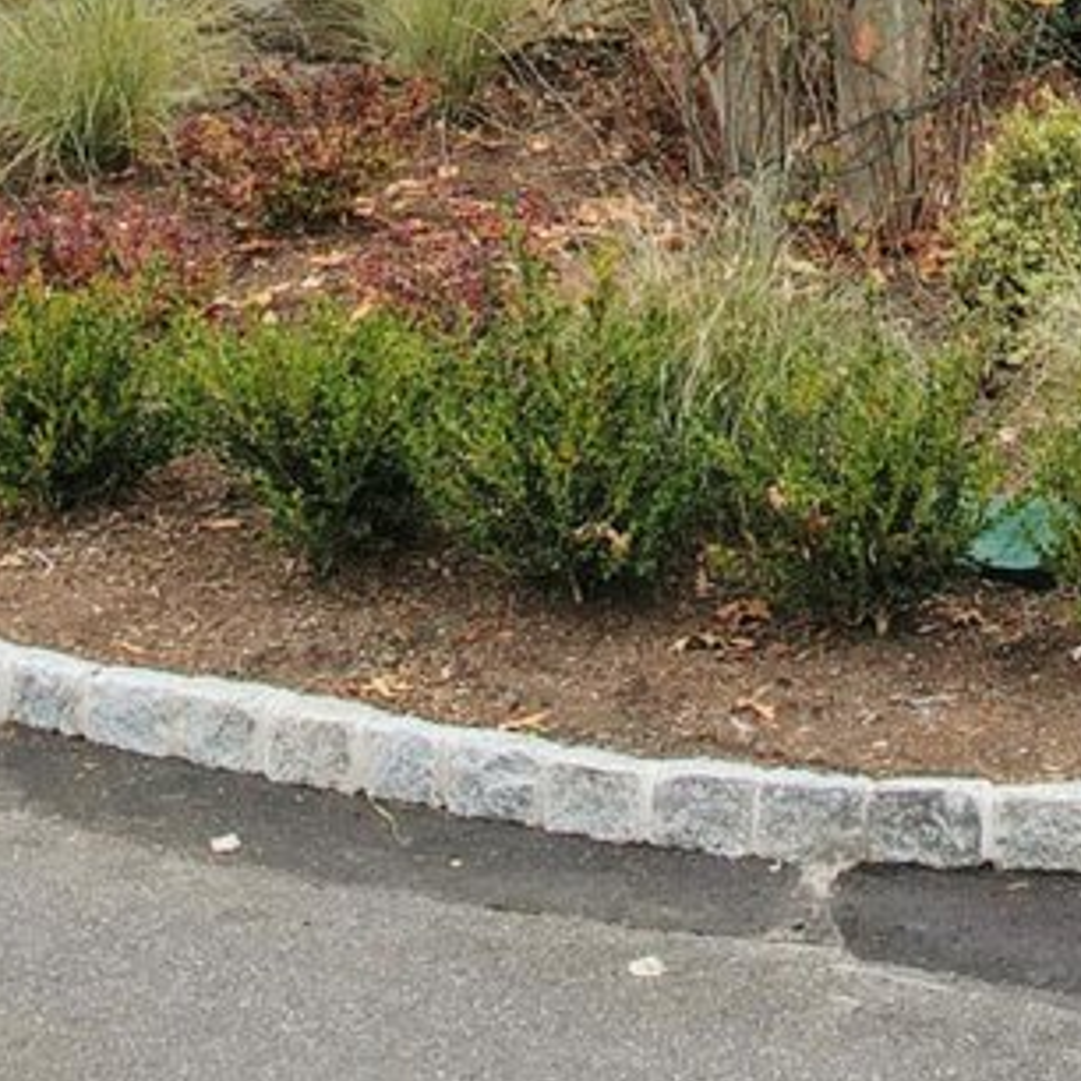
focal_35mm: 125
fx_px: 4416
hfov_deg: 13.8
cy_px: -733
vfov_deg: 12.9
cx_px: 979
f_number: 2.8
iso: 110
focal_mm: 8.4
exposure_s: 1/800
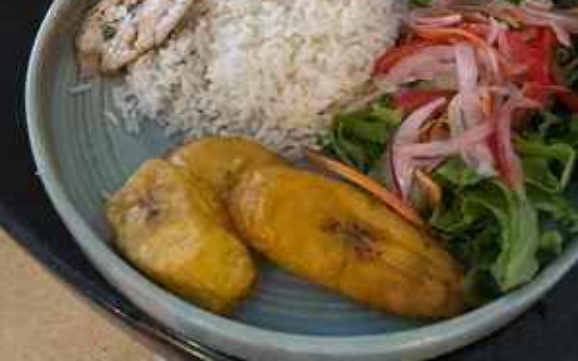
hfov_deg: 52.8
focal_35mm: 37
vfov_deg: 32.3
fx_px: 583
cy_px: 19
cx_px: 289
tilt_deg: -46.4
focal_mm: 4.2
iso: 800
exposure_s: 1/30
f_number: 1.6
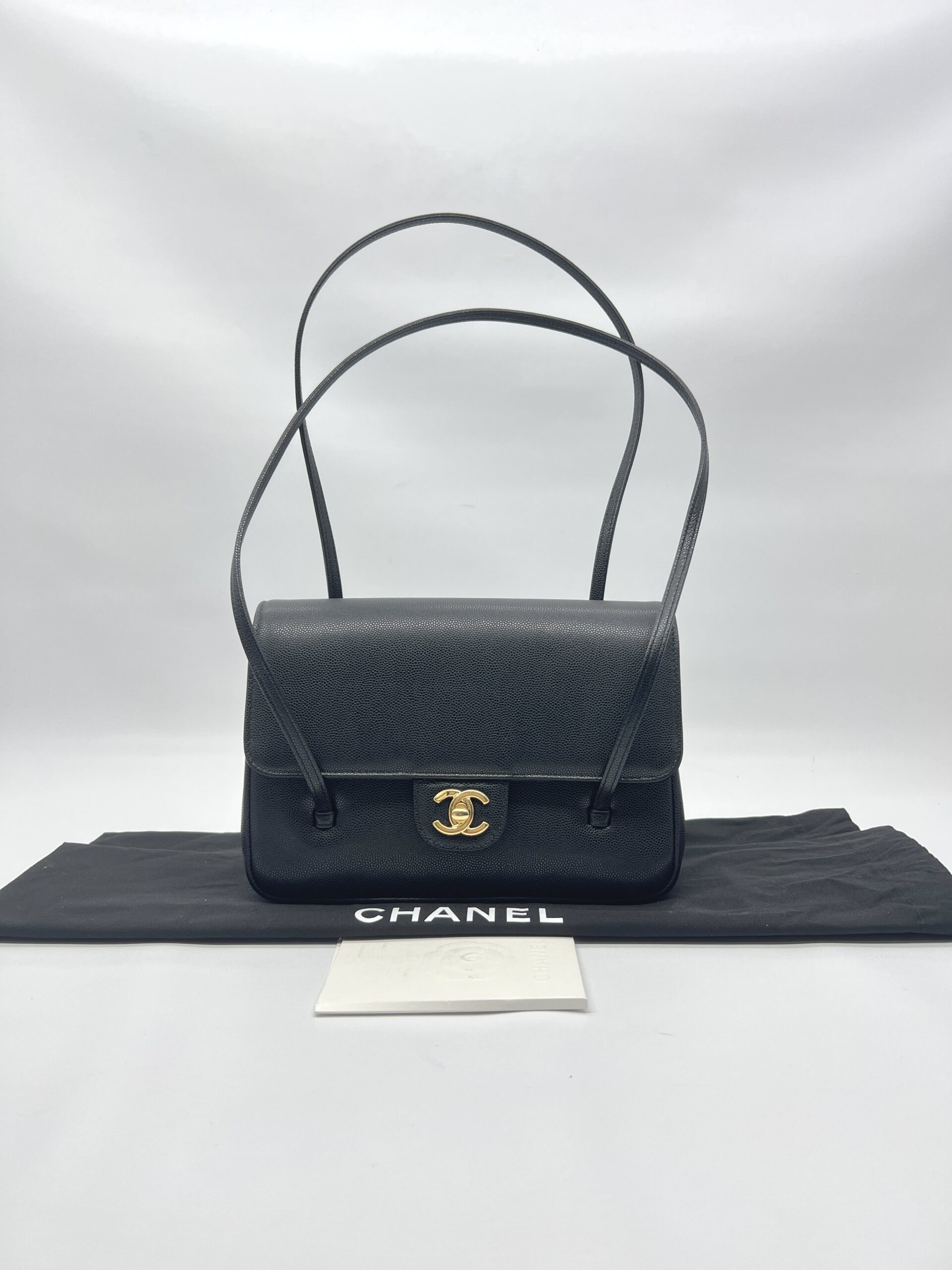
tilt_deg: -4.0
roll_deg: +0.0
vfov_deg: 67.3
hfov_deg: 53.1
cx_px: 476
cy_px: 635
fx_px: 953
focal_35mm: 26
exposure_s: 1/120
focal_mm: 5.7
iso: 32
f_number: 1.5
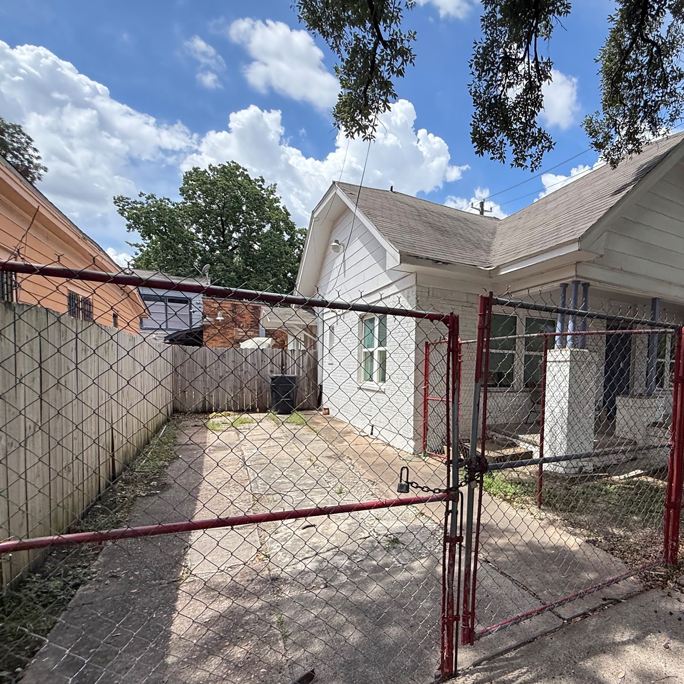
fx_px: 425
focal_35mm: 19
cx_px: 491
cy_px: 390
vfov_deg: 77.3
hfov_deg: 73.6
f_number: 2.2
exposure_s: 1/928
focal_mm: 2.22
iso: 50
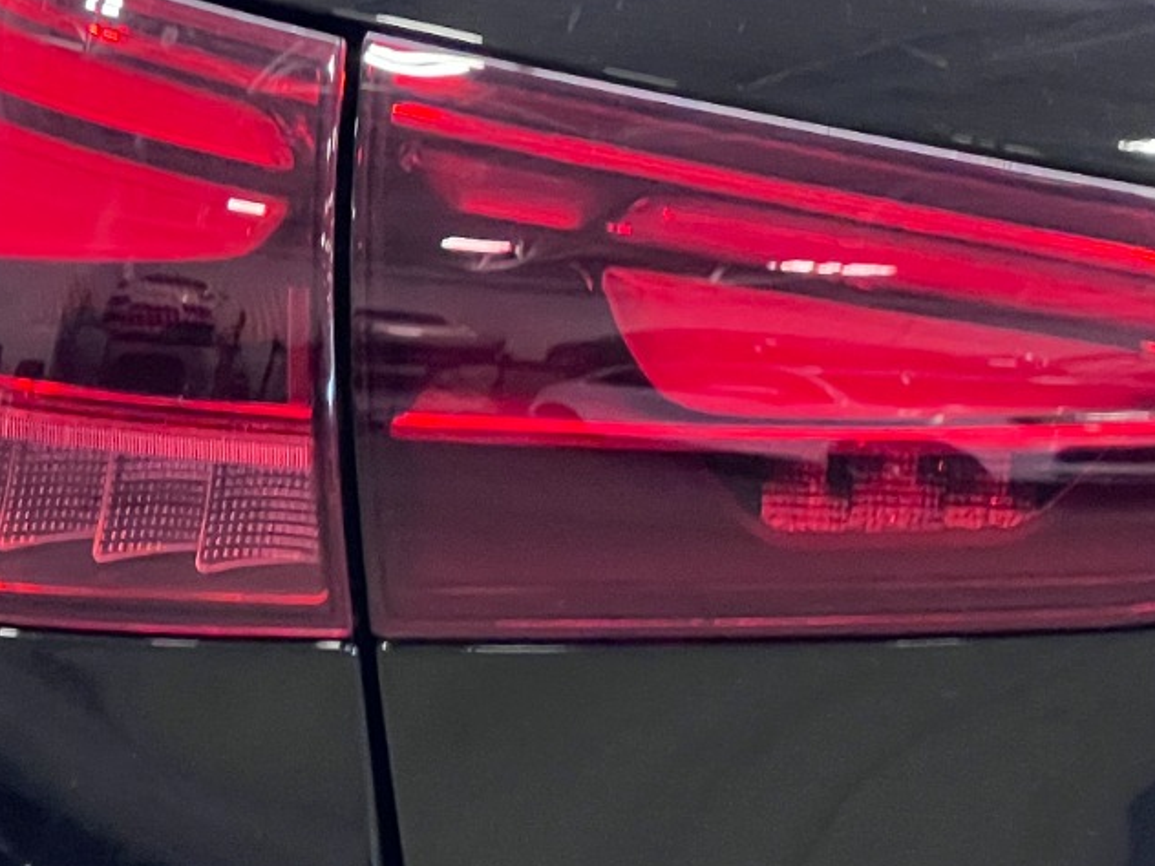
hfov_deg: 10.1
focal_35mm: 195
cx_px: 400
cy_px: 378
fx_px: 6506
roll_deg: +1.6
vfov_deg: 7.6
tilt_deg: -13.2
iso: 250
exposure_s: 1/60
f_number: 2.8
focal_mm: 9
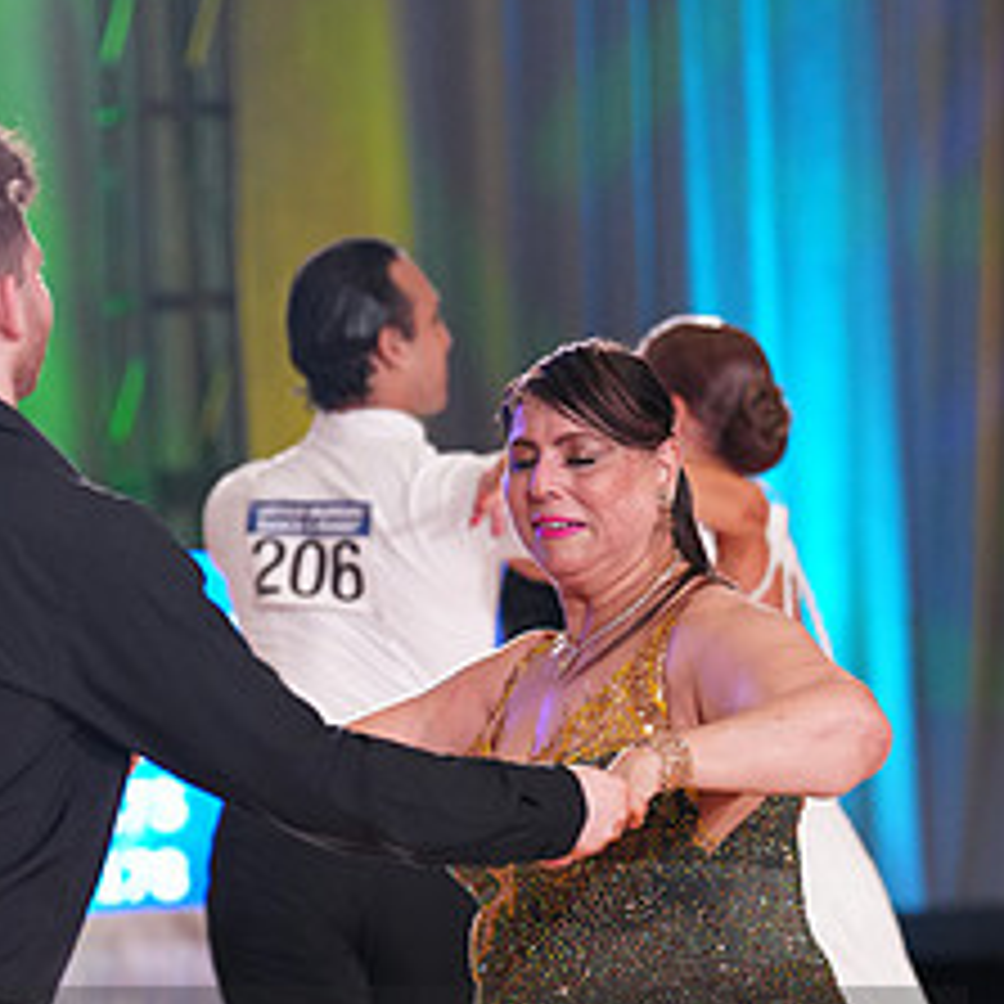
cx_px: 349
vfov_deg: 7.2
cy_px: 1139
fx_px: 7974
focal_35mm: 243
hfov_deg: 7.2
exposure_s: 1/640
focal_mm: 110
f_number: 2.8
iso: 2000
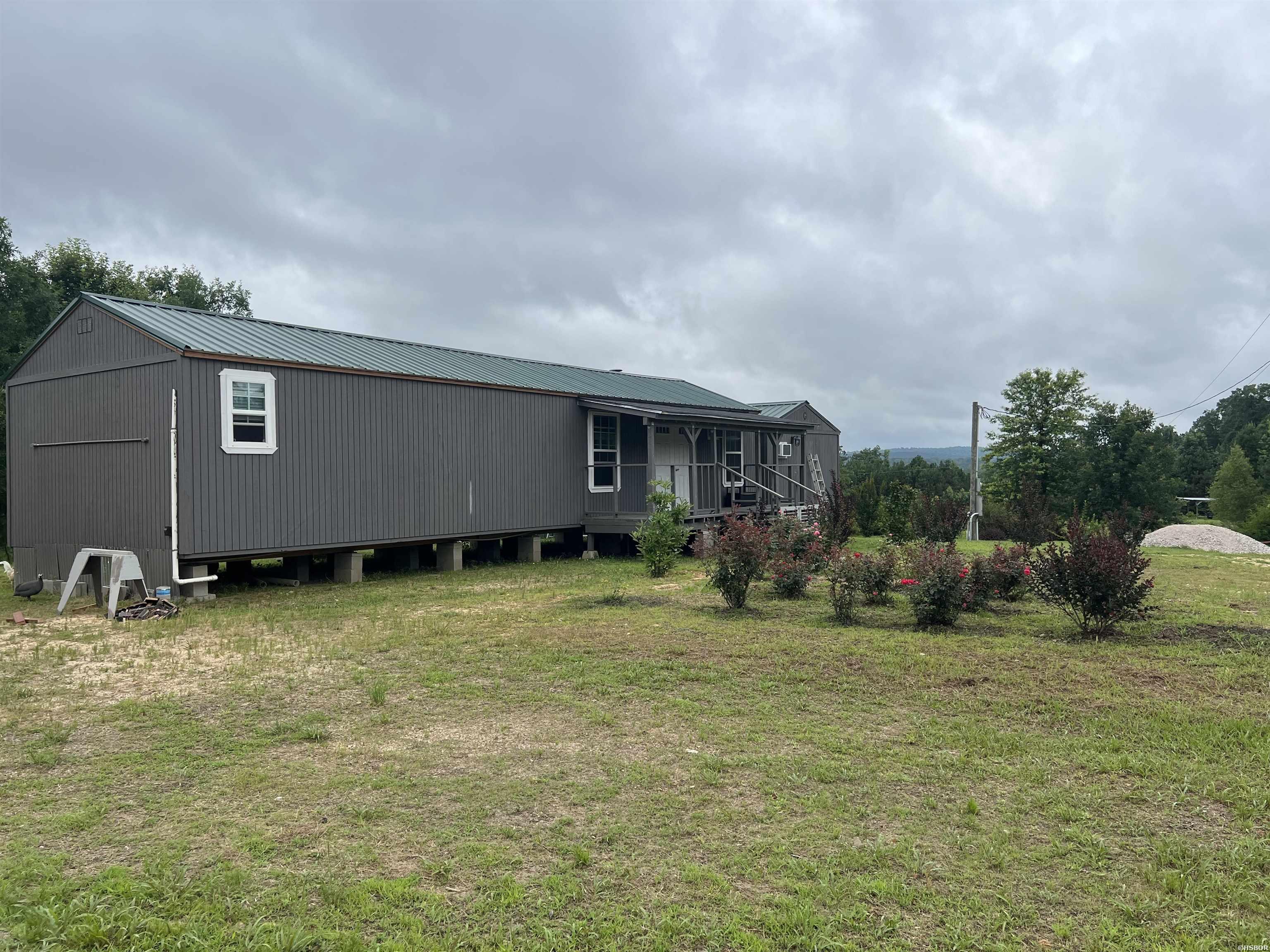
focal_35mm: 26
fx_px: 954
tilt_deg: +0.0
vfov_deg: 53.1
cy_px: 476
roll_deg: +0.2
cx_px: 635
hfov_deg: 67.3
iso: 50
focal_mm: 5.7
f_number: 1.5
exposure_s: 1/3968
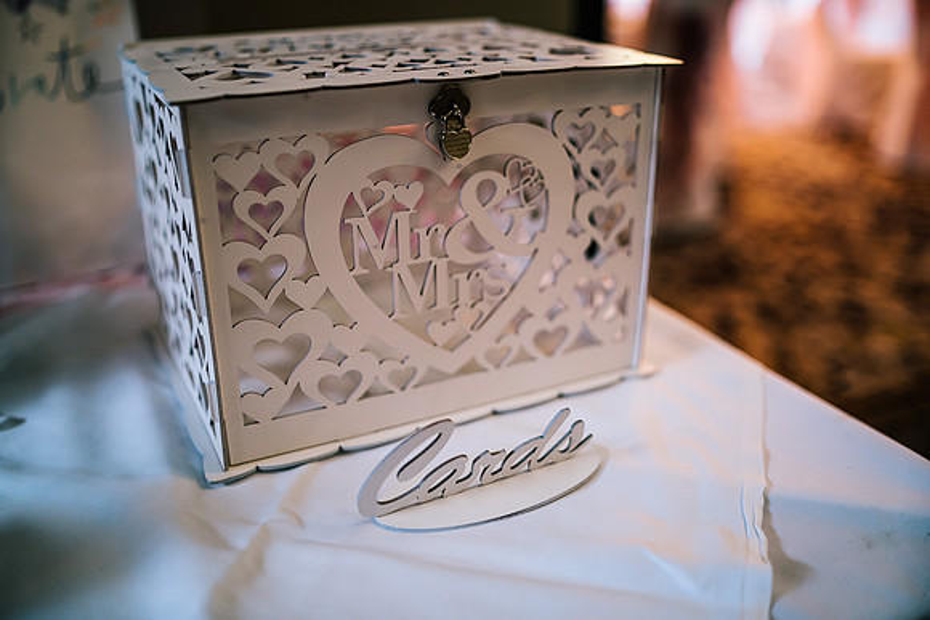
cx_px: 465
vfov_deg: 37.9
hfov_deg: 54.4
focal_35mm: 35
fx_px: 904
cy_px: 310
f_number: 1.6
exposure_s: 1/250
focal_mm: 35
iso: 800
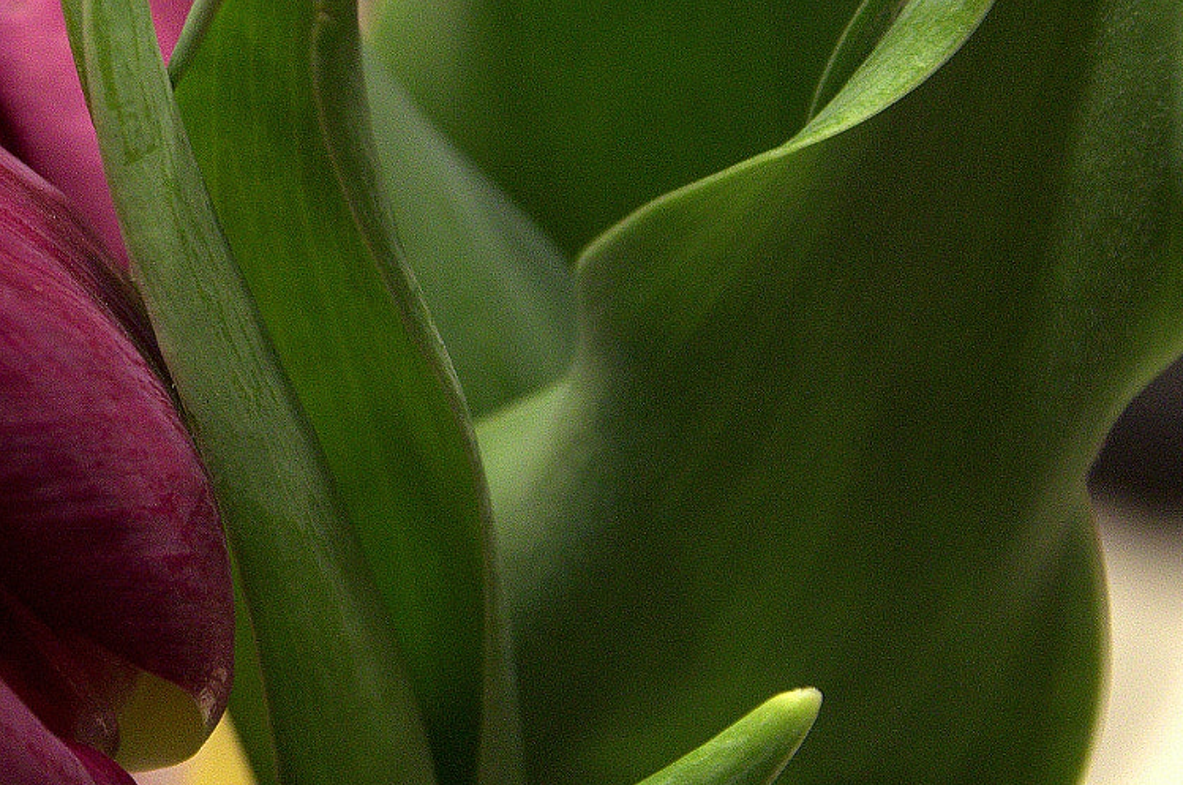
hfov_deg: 8.2
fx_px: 8203
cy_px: 203
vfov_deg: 5.5
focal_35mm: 250
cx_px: -43
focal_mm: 78
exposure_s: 1/30
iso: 3600
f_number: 8
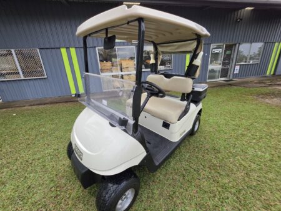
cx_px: 140
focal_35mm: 13
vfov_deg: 90.0
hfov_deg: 106.2
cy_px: 106
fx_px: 106
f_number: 1.9
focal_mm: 2.2
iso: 100
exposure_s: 1/2000
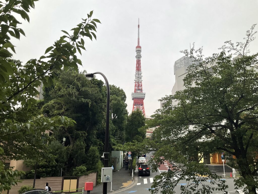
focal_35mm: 29
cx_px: 129
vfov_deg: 48.2
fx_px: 216
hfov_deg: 61.7
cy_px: 97
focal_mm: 3
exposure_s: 1/122
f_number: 1.8
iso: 32
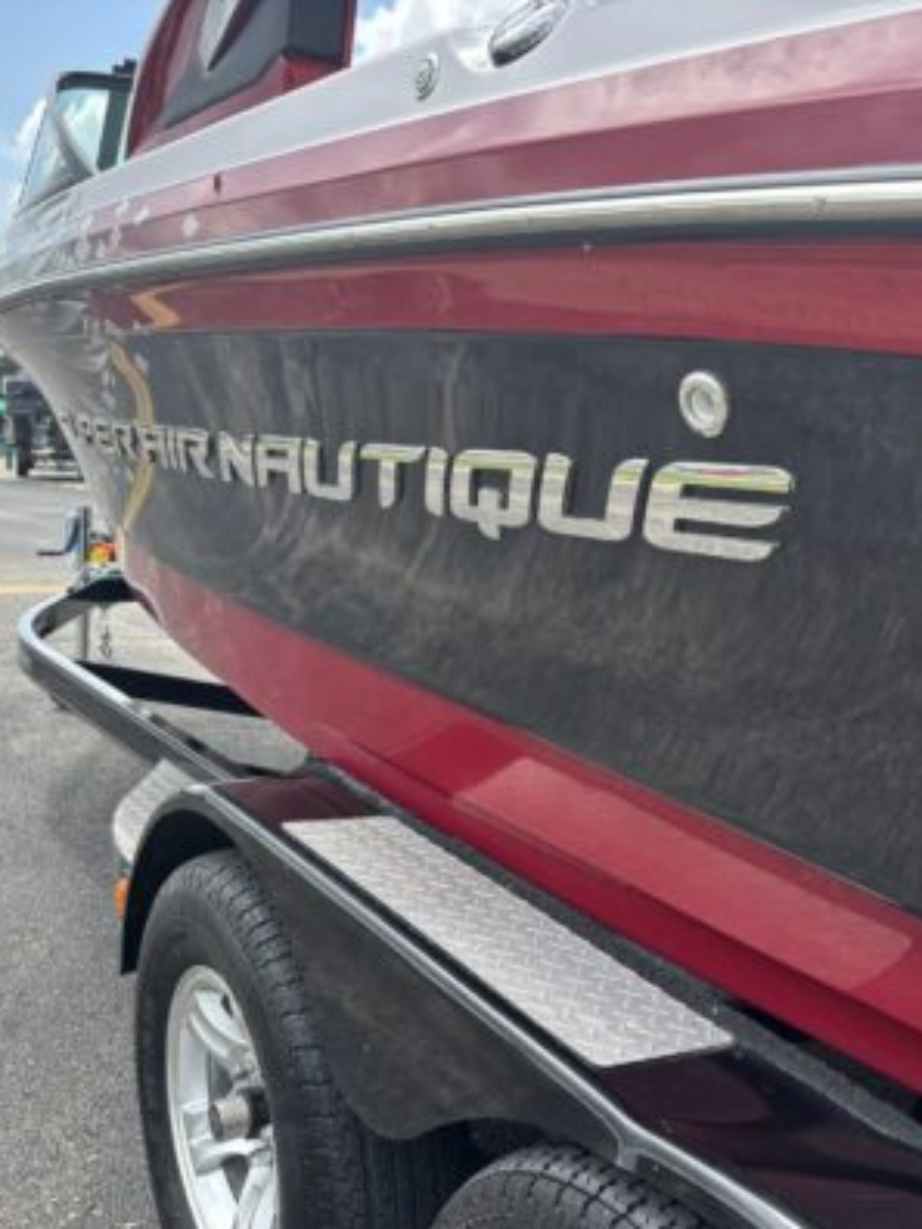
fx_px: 1243
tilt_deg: -6.8
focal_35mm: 35
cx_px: 436
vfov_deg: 52.6
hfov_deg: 40.7
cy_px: 618
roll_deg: -5.8
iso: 50
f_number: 1.6
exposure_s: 1/1047
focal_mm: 5.96
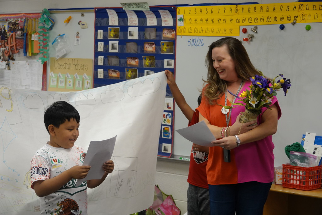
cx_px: 161
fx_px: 787
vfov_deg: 15.5
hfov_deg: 23.1
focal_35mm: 88
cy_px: 108
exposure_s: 1/100
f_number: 3.5
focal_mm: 32.39
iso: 640
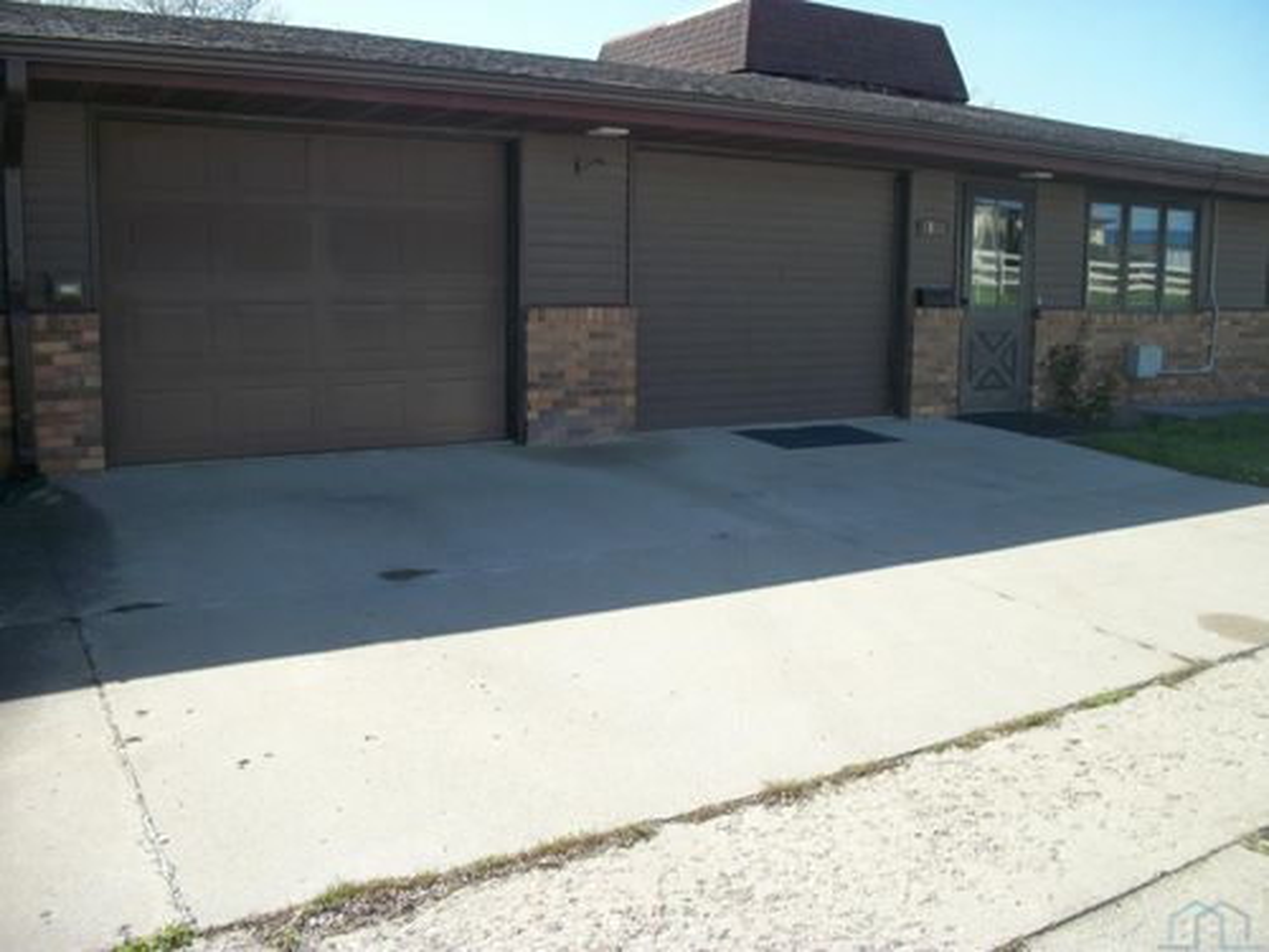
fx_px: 1173
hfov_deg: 56.8
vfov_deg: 44.2
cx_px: 634
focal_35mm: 32
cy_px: 476
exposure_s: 1/125
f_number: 8.8
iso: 80
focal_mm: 5.7
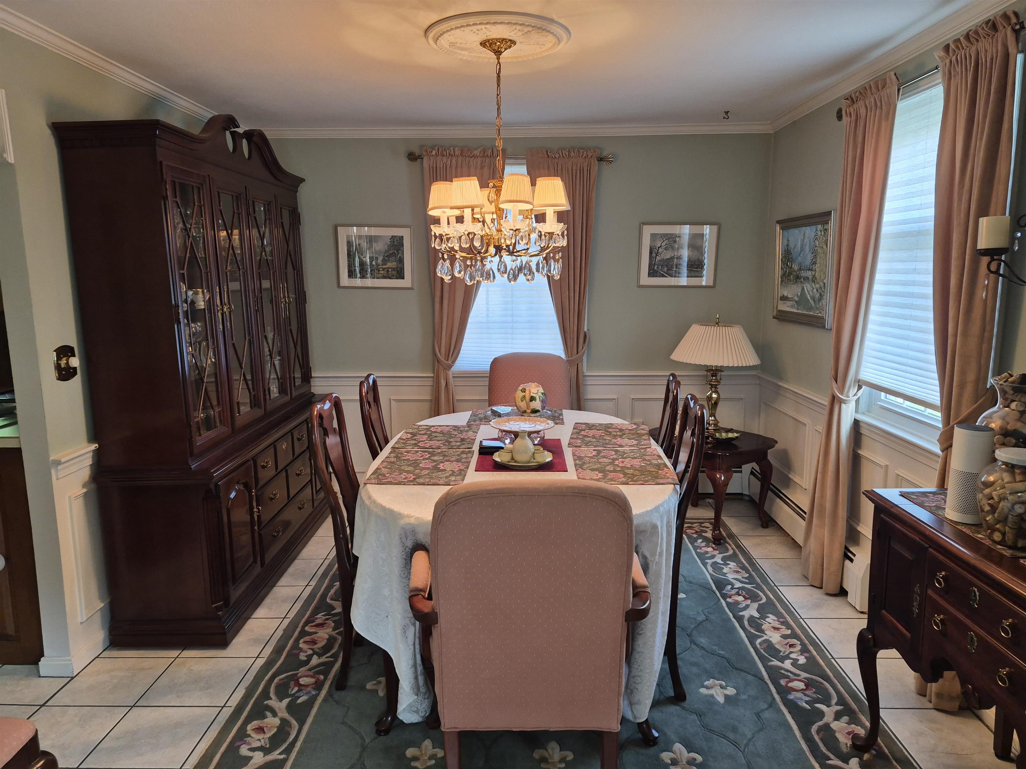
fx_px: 682
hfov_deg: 73.9
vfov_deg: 58.9
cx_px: 513
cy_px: 384
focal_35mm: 23
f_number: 1.8
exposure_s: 1/120
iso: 250
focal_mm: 5.4
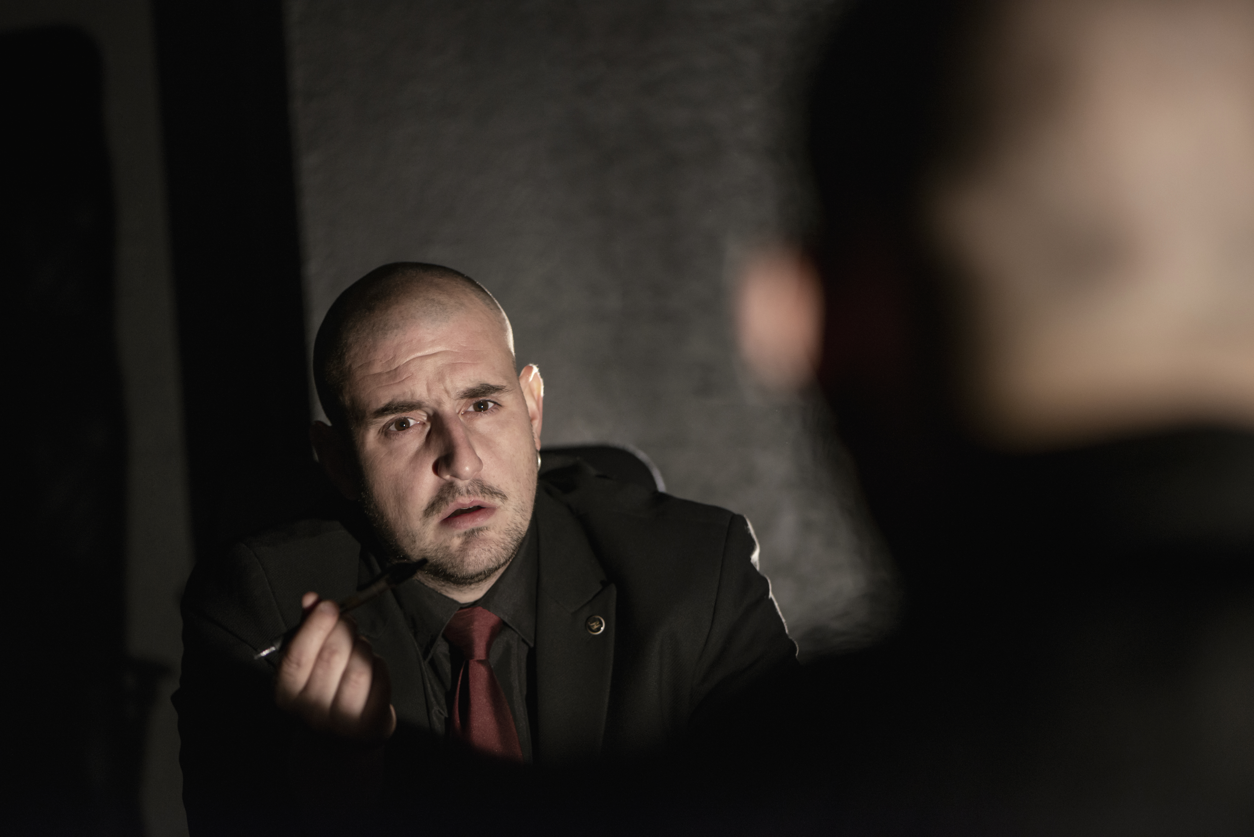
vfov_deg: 13.1
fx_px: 3658
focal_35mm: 105
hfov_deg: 19.5
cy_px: 418
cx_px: 627
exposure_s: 1/200
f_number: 2.8
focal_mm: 105
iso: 800
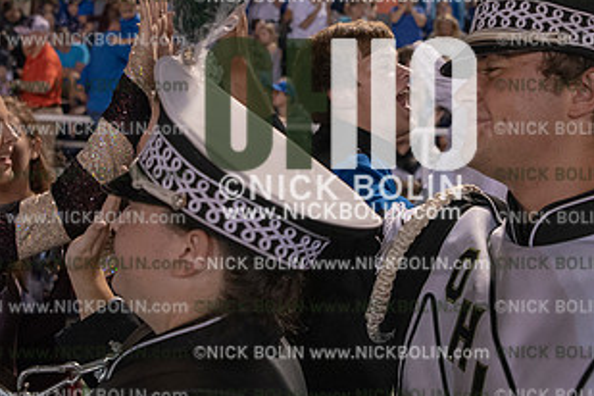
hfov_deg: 43.5
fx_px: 742
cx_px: 340
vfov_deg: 29.6
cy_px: 130
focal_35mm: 45
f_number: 3.2
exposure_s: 1/500
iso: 3200
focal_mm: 24
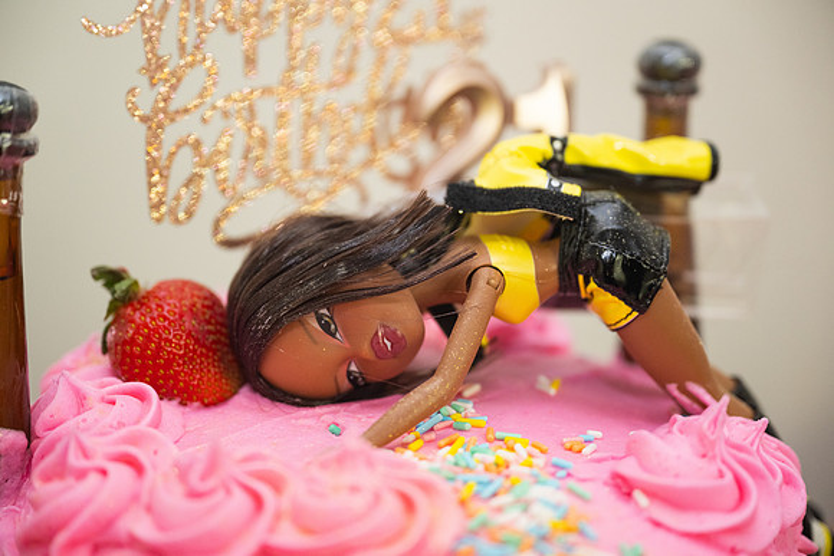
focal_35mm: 68
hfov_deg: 29.6
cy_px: 278
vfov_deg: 20.0
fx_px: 1576
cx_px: 417
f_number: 2.8
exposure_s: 1/200
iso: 1600
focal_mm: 68
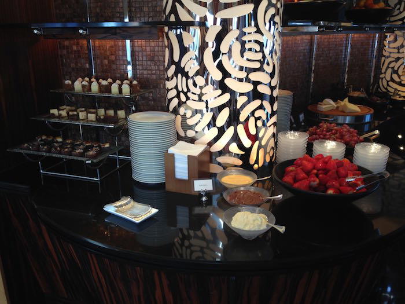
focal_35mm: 33
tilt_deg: -16.5
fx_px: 386
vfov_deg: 42.9
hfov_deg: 55.4
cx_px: 202
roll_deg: +0.6
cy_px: 152
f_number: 2.4
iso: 50
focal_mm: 4.12
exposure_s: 1/24
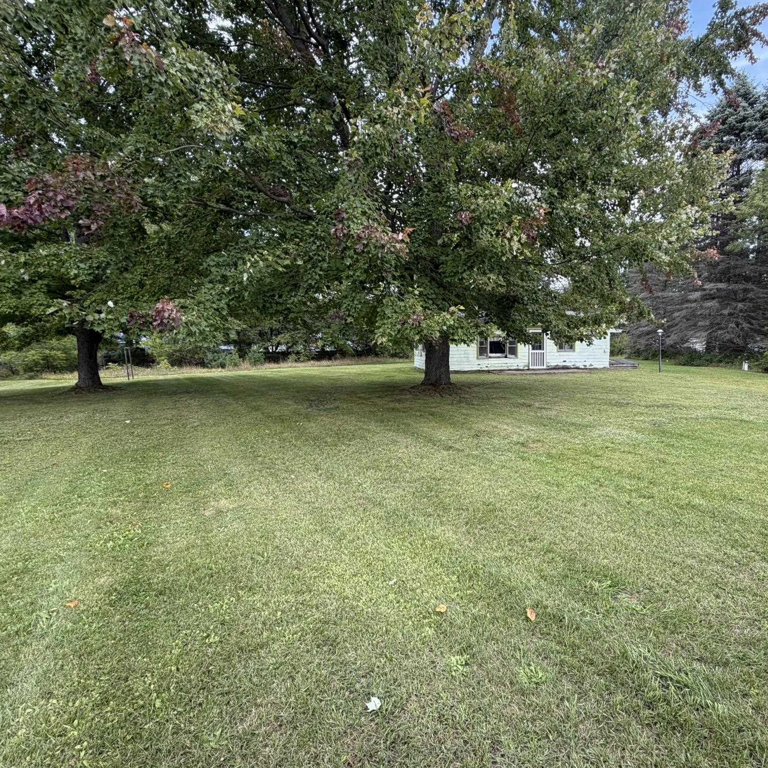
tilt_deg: -6.4
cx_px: 459
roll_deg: +1.8
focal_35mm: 17
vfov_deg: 84.0
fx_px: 427
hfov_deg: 83.0
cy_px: 392
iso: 40
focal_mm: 2.22
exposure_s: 1/188
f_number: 2.2
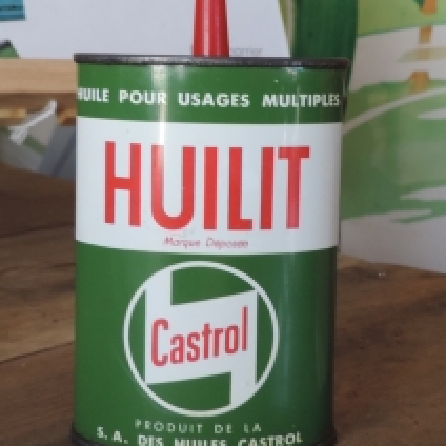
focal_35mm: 60
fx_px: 875
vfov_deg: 28.3
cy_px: 128
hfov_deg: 28.6
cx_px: 242
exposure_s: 1/30
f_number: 3
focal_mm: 4.3
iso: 160
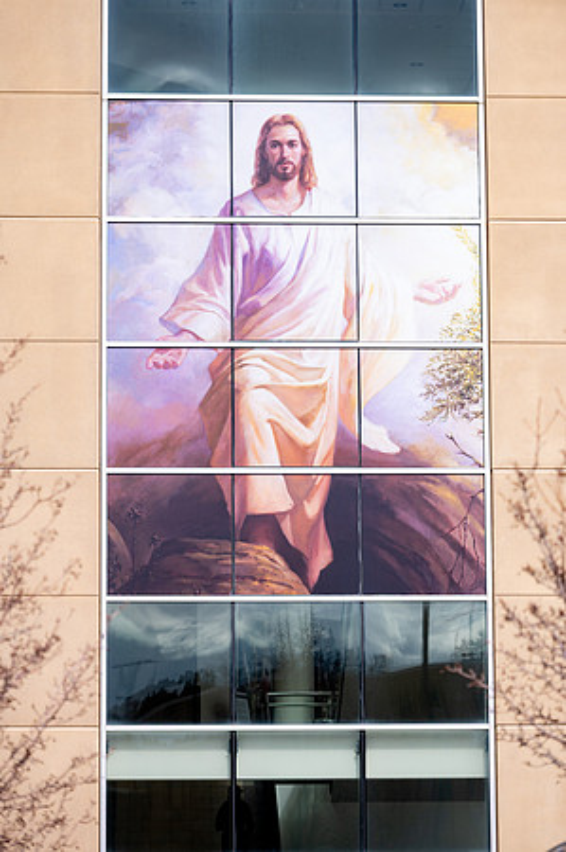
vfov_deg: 16.4
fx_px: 2955
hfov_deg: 10.9
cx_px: 283
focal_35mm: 125
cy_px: 426
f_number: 2.8
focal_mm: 125
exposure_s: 1/1000
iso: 100
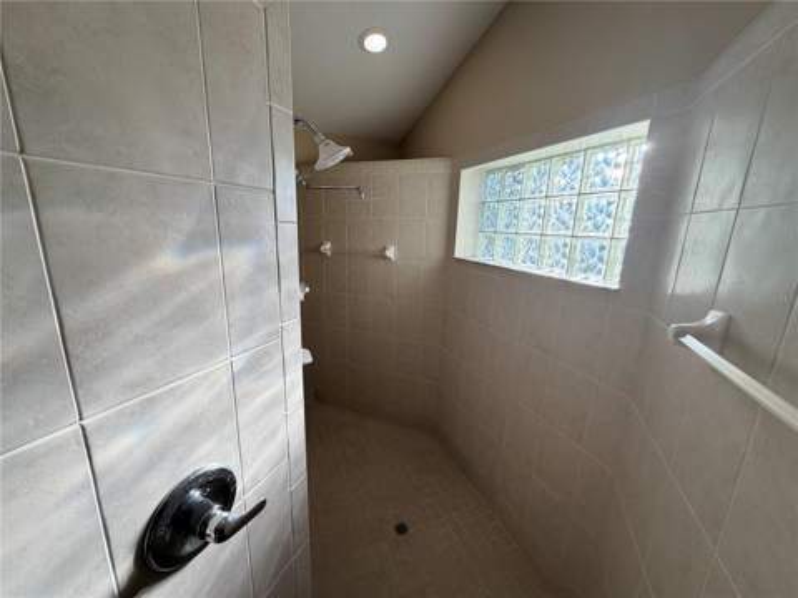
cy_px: 299
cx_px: 399
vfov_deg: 85.7
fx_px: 323
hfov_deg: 102.1
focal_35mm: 14
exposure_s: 1/198
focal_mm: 2.22
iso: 64
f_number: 2.2
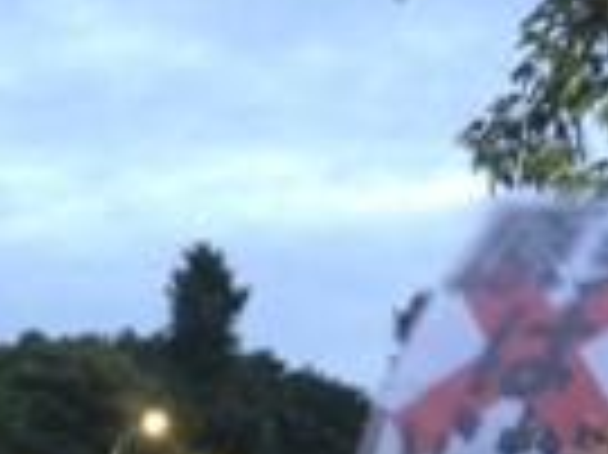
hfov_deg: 17.8
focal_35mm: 110
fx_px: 1930
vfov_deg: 12.7
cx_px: 144
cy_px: 683
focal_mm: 4.13
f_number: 2.4
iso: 500
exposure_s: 1/15
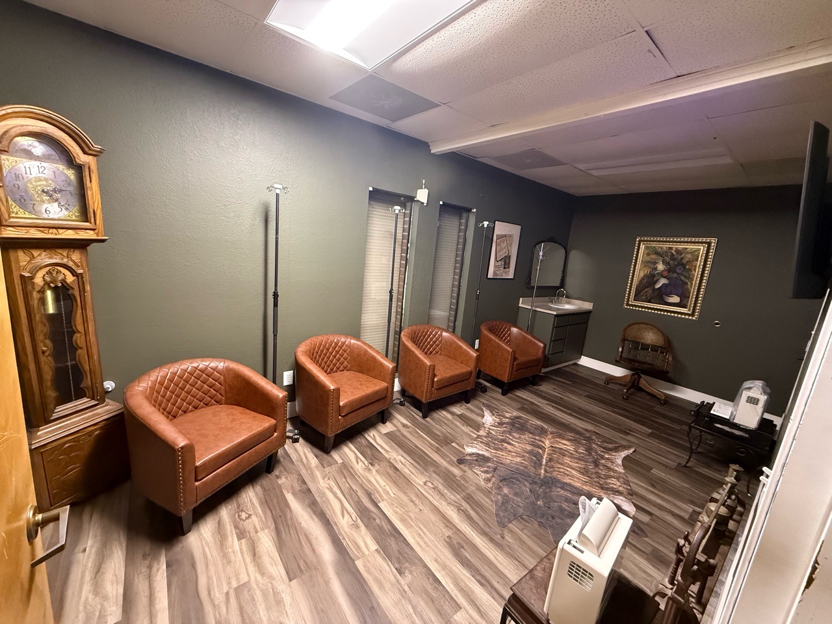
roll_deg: -5.8
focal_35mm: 14
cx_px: 416
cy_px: 312
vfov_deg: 85.7
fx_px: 336
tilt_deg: -11.3
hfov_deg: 102.1
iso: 800
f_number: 2.2
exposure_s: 1/60
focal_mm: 2.22
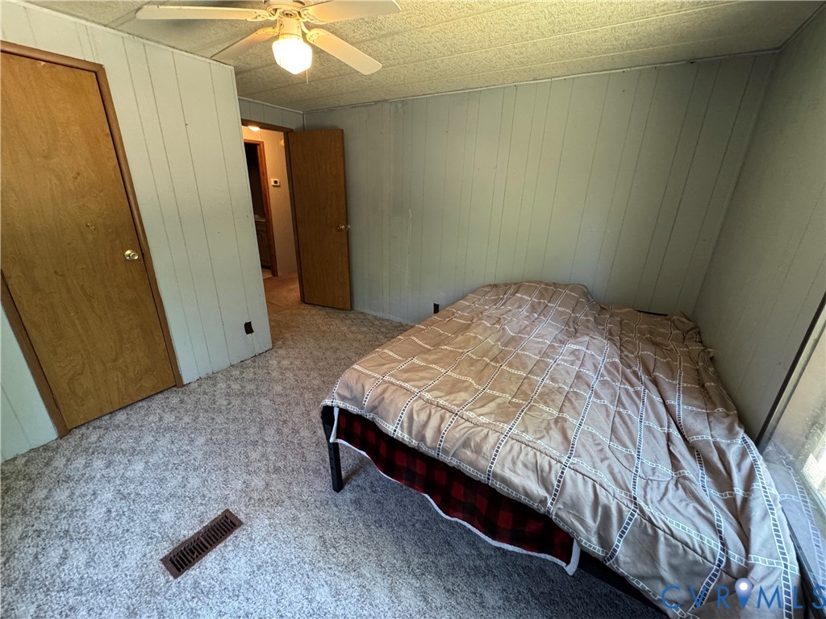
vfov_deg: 85.7
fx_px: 334
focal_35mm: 14
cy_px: 310
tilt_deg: -20.7
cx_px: 413
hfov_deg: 102.1
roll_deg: -1.9
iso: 500
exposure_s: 1/60
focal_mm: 2.22
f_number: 2.2
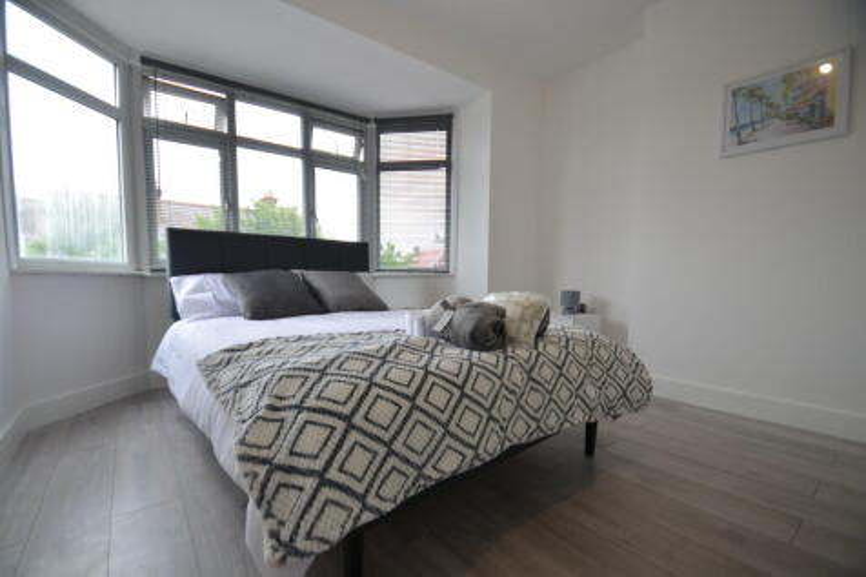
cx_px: 433
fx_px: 361
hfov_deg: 100.4
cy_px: 288
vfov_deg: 77.3
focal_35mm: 15
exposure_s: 1/60
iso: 100
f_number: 3.5
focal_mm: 10
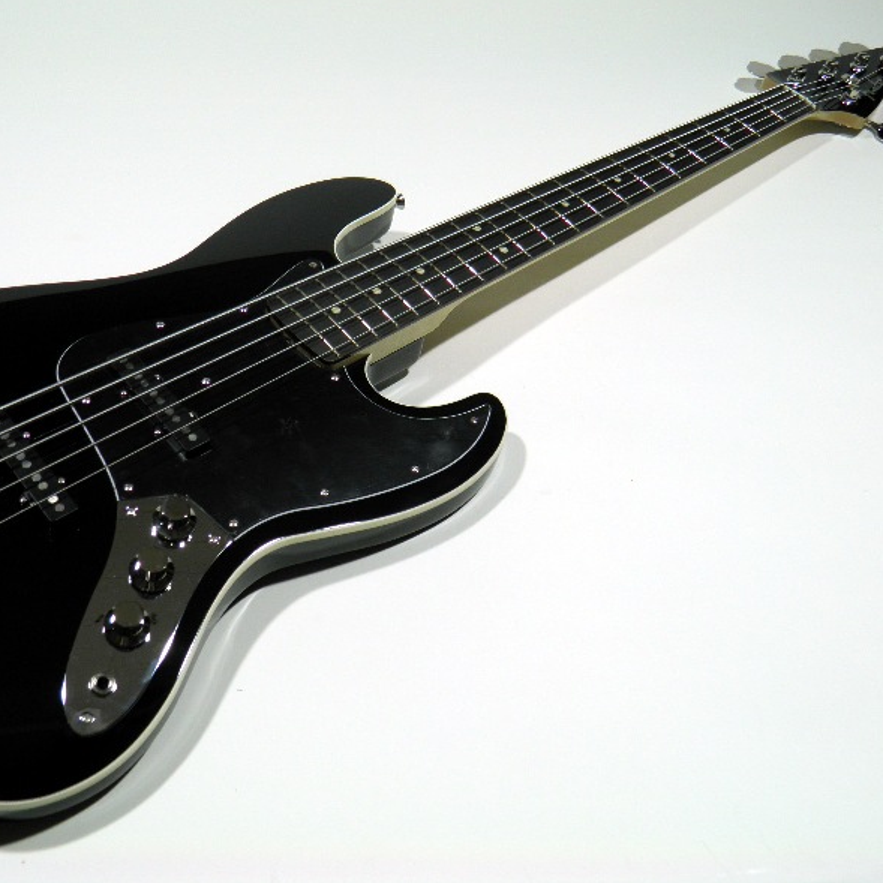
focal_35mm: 36
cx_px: 355
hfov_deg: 45.8
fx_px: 1039
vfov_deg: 46.0
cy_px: 435
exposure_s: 1/10
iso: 100
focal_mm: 5.5
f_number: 3
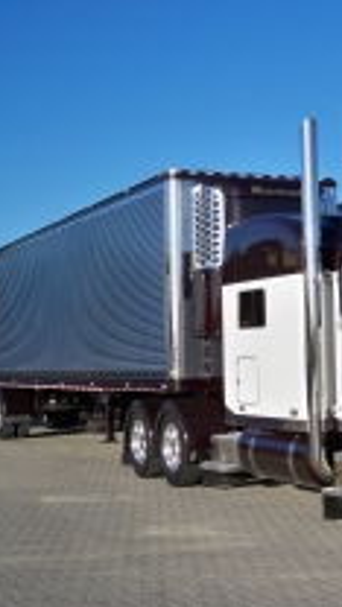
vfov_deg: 31.8
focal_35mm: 66
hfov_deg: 17.5
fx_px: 1064
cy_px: 248
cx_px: 403
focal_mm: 6.3
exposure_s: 1/400
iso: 64
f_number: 4.7
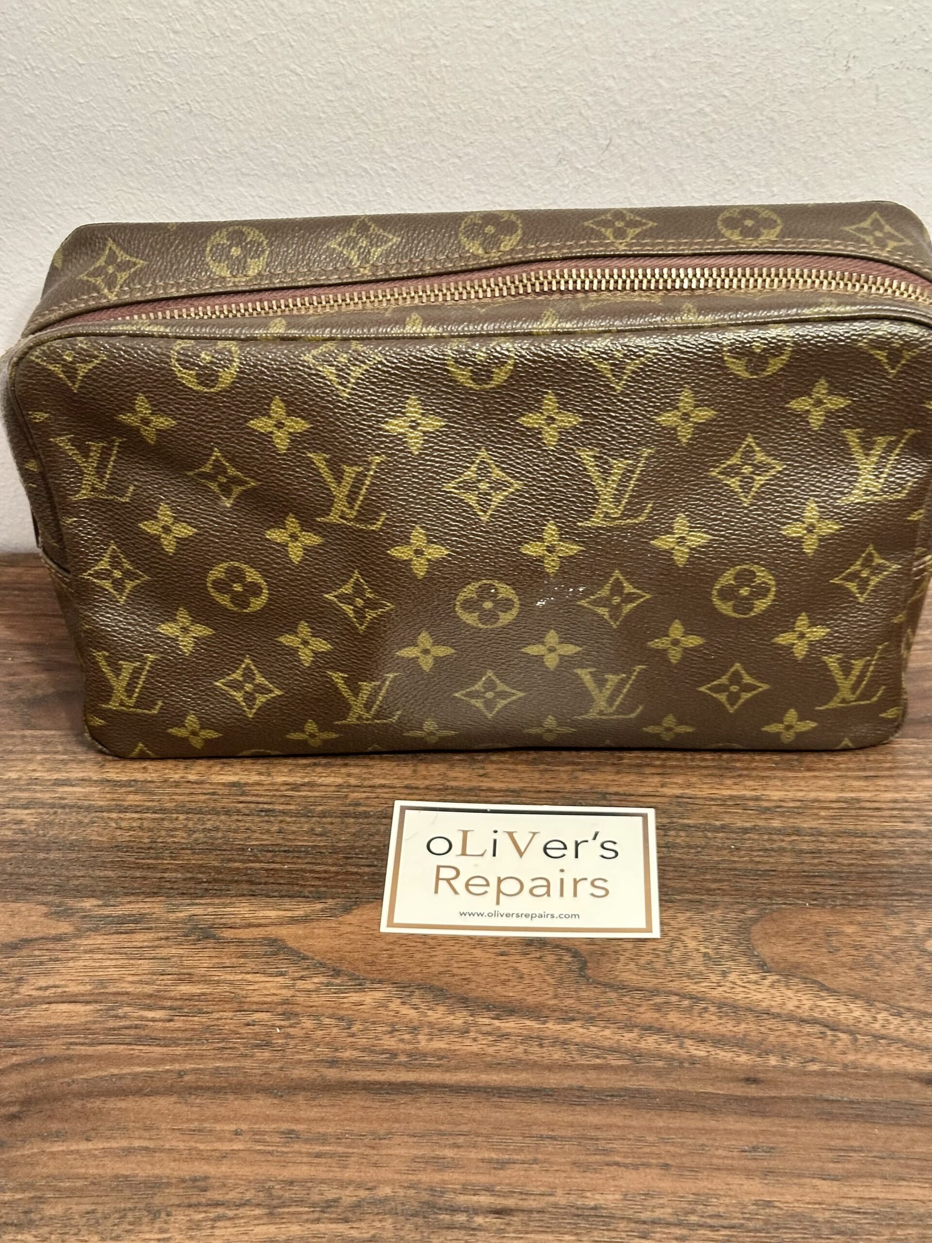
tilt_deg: -39.0
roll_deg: +1.1
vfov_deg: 39.7
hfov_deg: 30.3
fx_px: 1723
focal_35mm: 48
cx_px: 466
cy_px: 622
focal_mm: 6.86
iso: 250
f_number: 1.78
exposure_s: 1/50
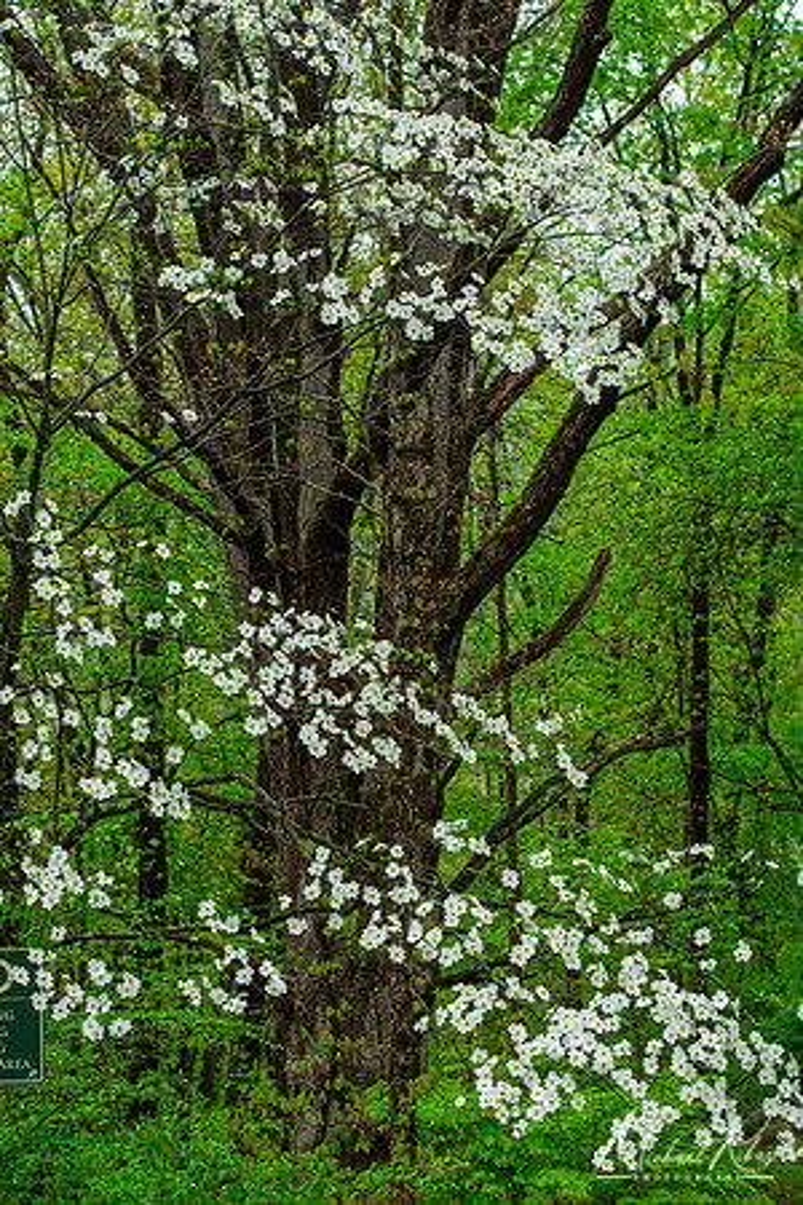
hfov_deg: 12.5
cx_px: 402
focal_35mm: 110
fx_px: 3680
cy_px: 602
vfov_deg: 18.6
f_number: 8
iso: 100
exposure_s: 1/20
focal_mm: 110
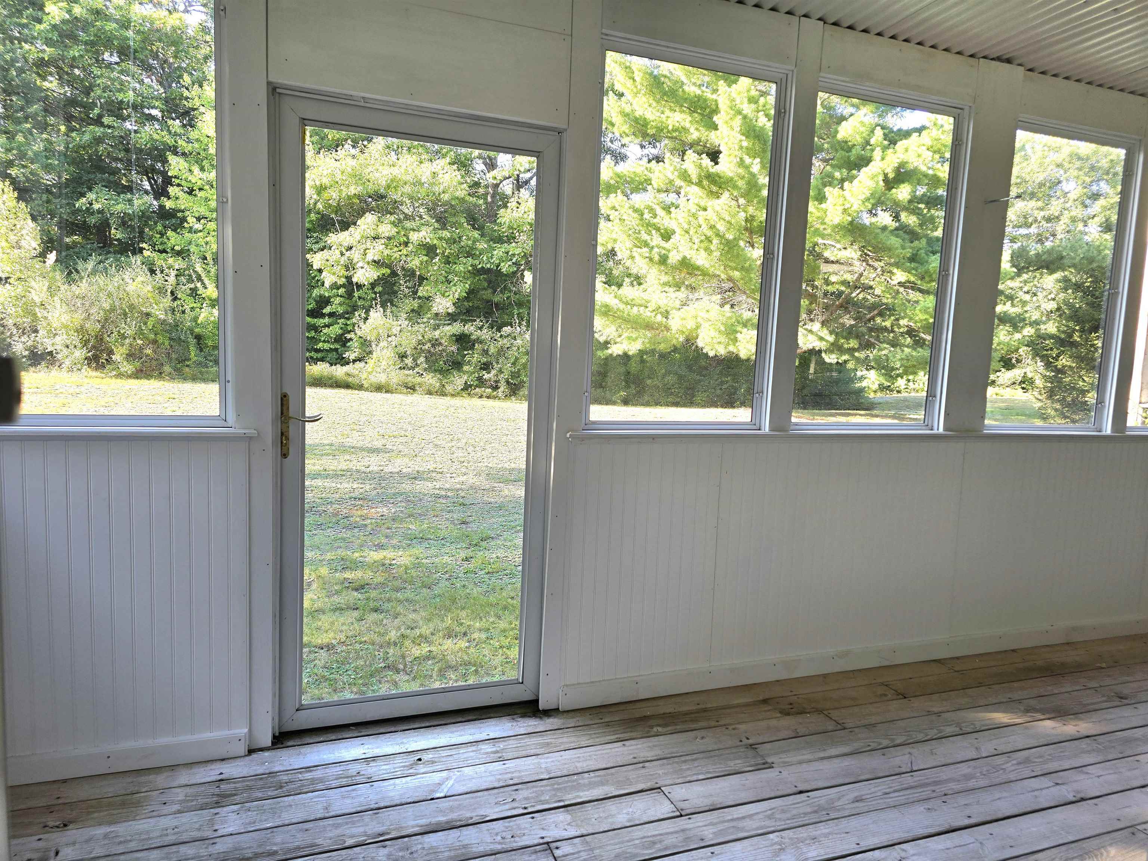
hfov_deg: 73.9
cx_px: 574
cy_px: 430
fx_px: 763
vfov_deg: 58.9
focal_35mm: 23
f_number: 1.7
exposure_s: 1/182
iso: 25
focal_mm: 6.3
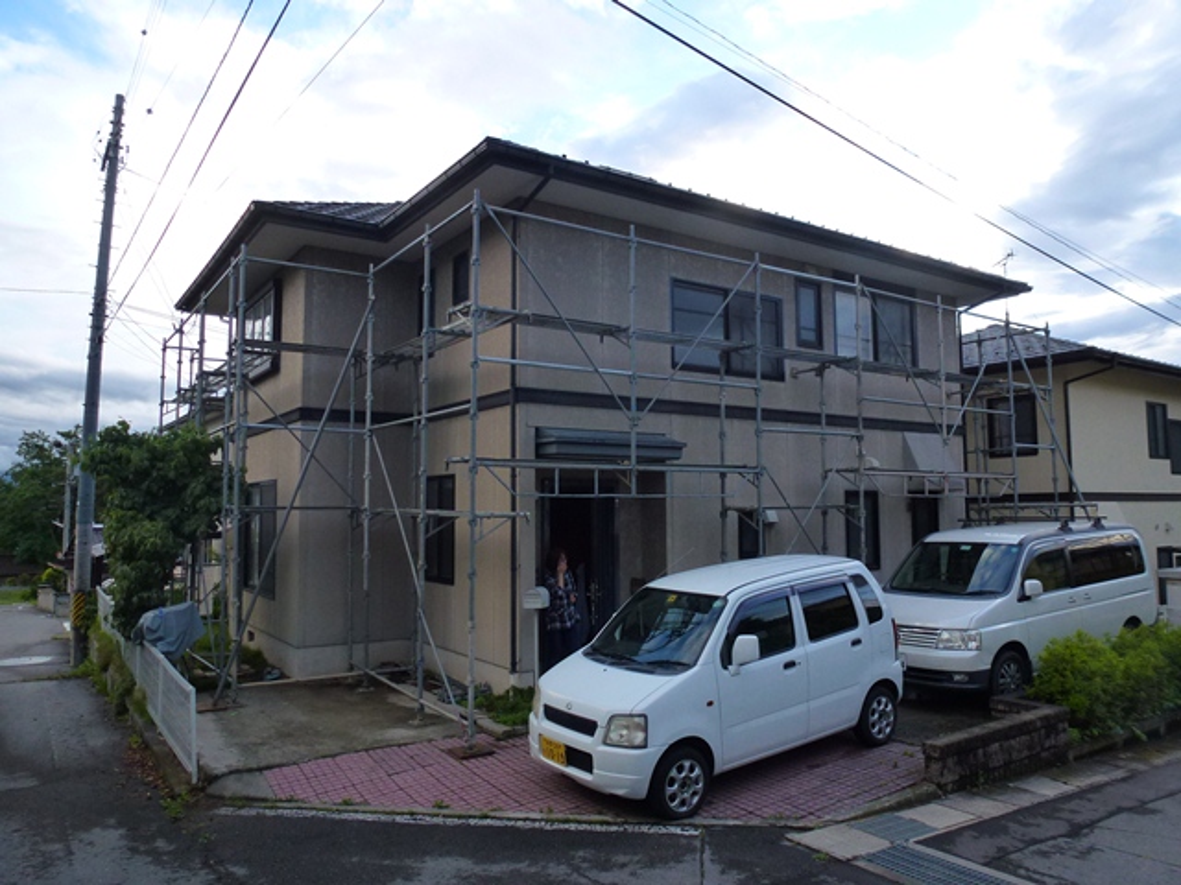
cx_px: 590
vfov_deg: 54.9
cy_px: 442
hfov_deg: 69.4
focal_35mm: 25
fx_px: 853
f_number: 3.3
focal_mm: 4.3
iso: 160
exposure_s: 1/125
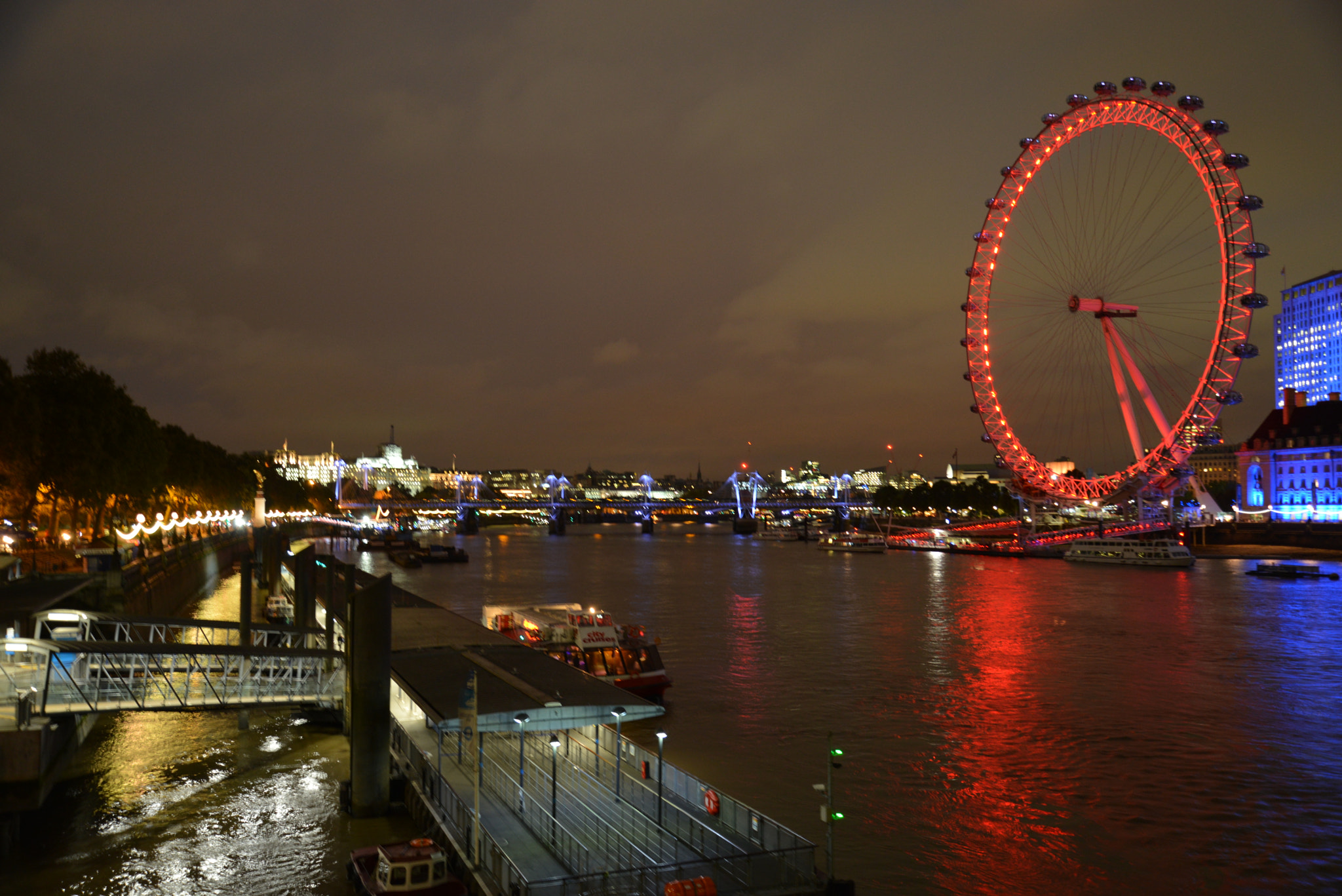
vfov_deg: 42.4
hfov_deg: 60.3
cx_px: 671
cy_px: 448
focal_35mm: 31
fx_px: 1156
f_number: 5
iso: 800
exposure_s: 1/3
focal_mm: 31
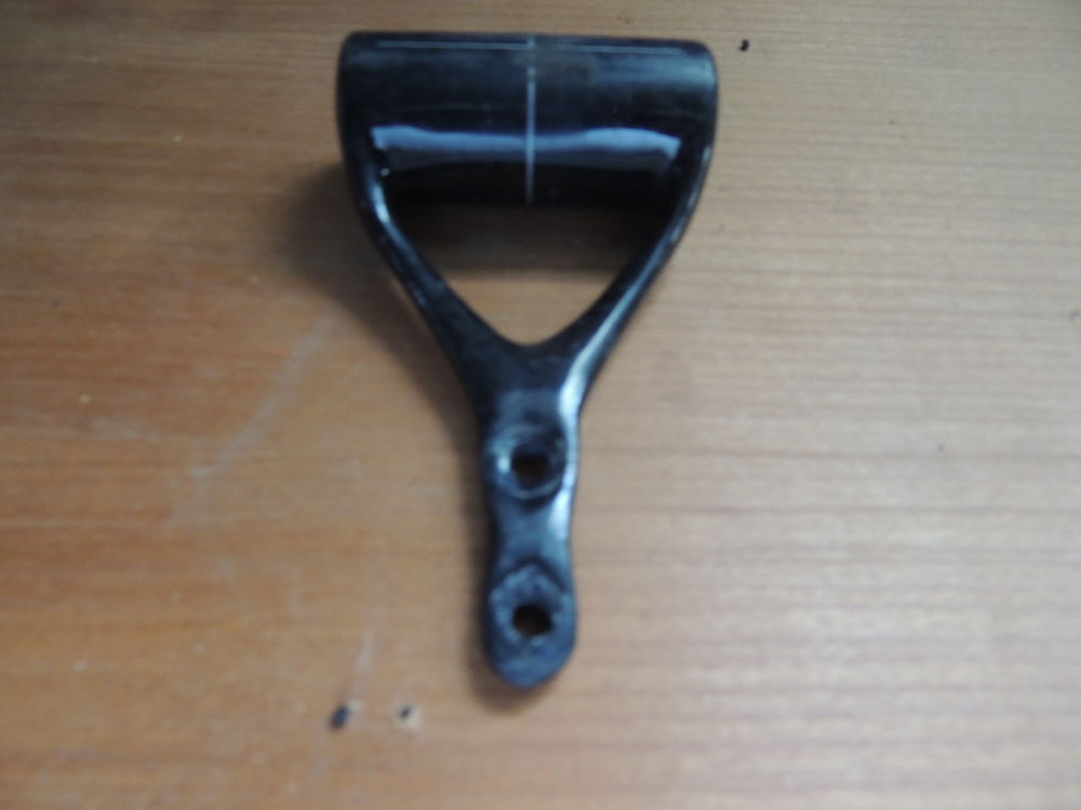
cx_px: 540
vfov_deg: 56.8
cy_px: 405
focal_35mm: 24
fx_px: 749
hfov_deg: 71.6
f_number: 3
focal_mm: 4.3
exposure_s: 1/13
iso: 400
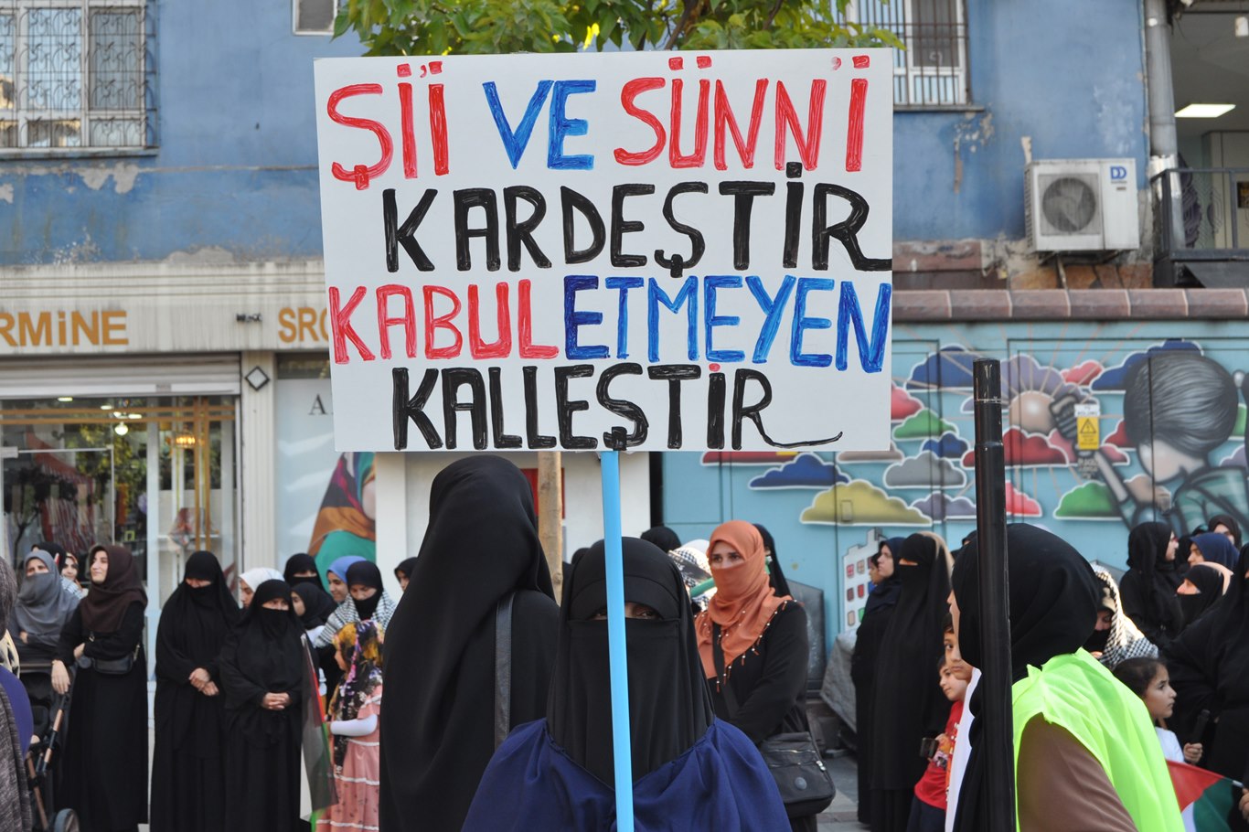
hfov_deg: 35.1
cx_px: 624
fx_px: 1977
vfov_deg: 23.8
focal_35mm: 57
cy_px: 416
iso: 400
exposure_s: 1/100
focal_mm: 38
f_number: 5
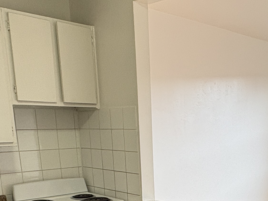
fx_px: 387
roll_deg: -0.1
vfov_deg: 26.9
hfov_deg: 37.0
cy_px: 218
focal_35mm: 50
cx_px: 209
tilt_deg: -15.8
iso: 250
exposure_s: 1/60
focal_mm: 2.22
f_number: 2.2
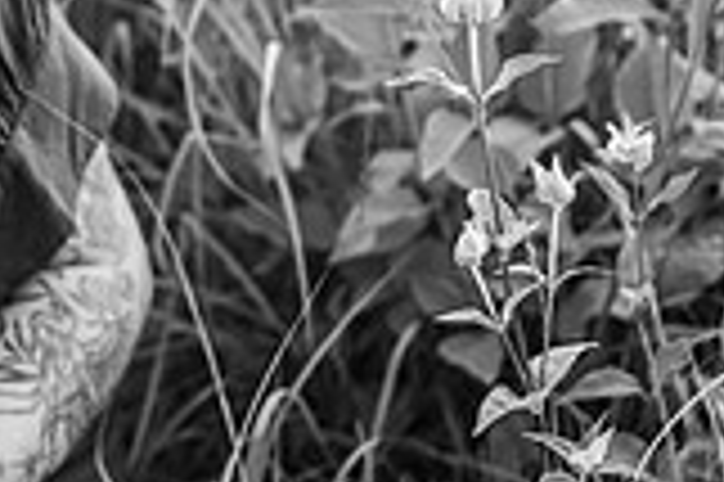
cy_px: 268
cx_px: -175
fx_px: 3255
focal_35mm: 162
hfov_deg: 12.4
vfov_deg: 8.5
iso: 320
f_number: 3.2
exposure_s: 1/500
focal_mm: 45
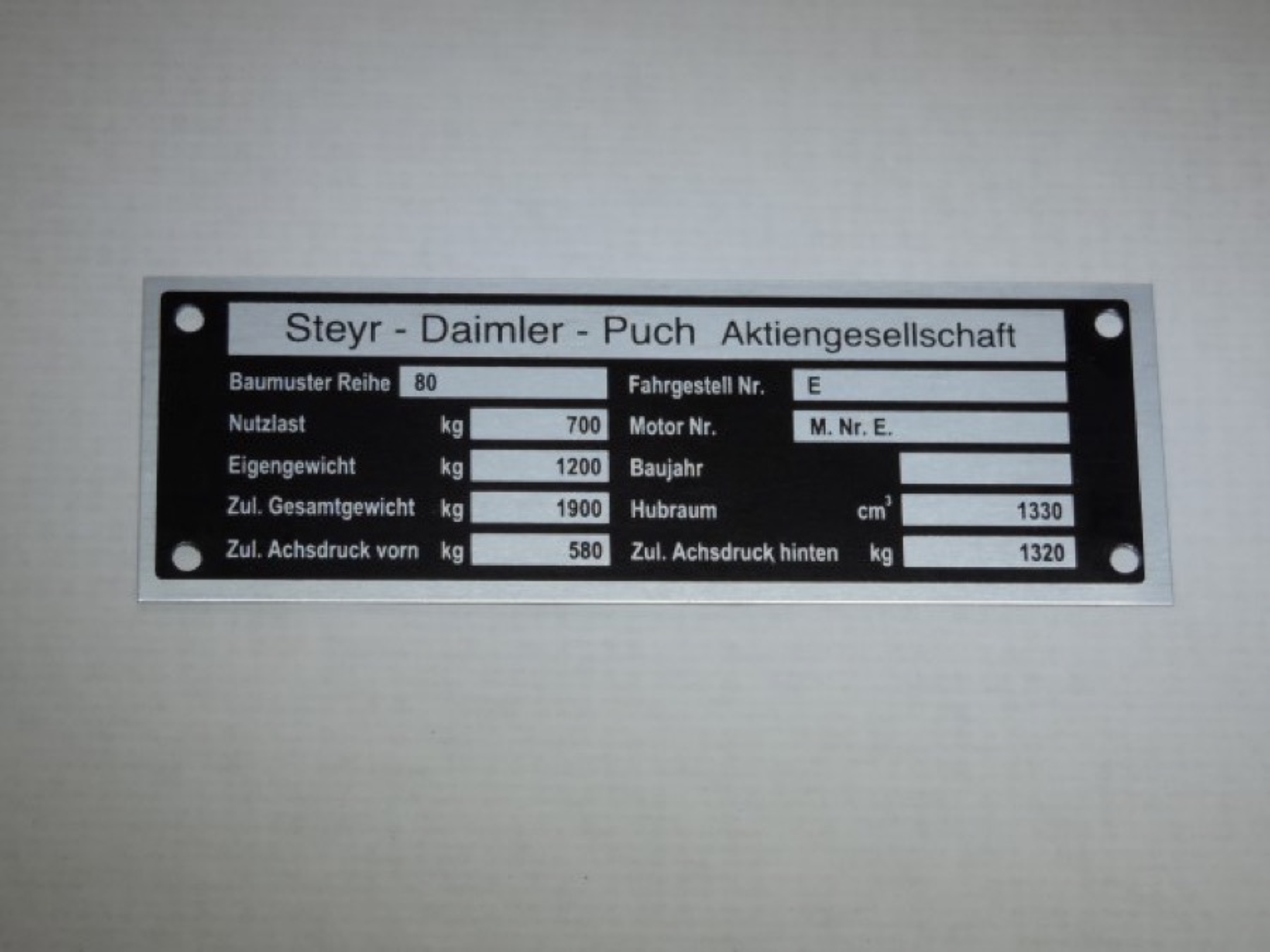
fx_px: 4403
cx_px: 635
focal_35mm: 120
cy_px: 476
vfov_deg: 12.3
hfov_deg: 16.4
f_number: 4.2
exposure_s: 1/100
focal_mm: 21.4
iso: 180
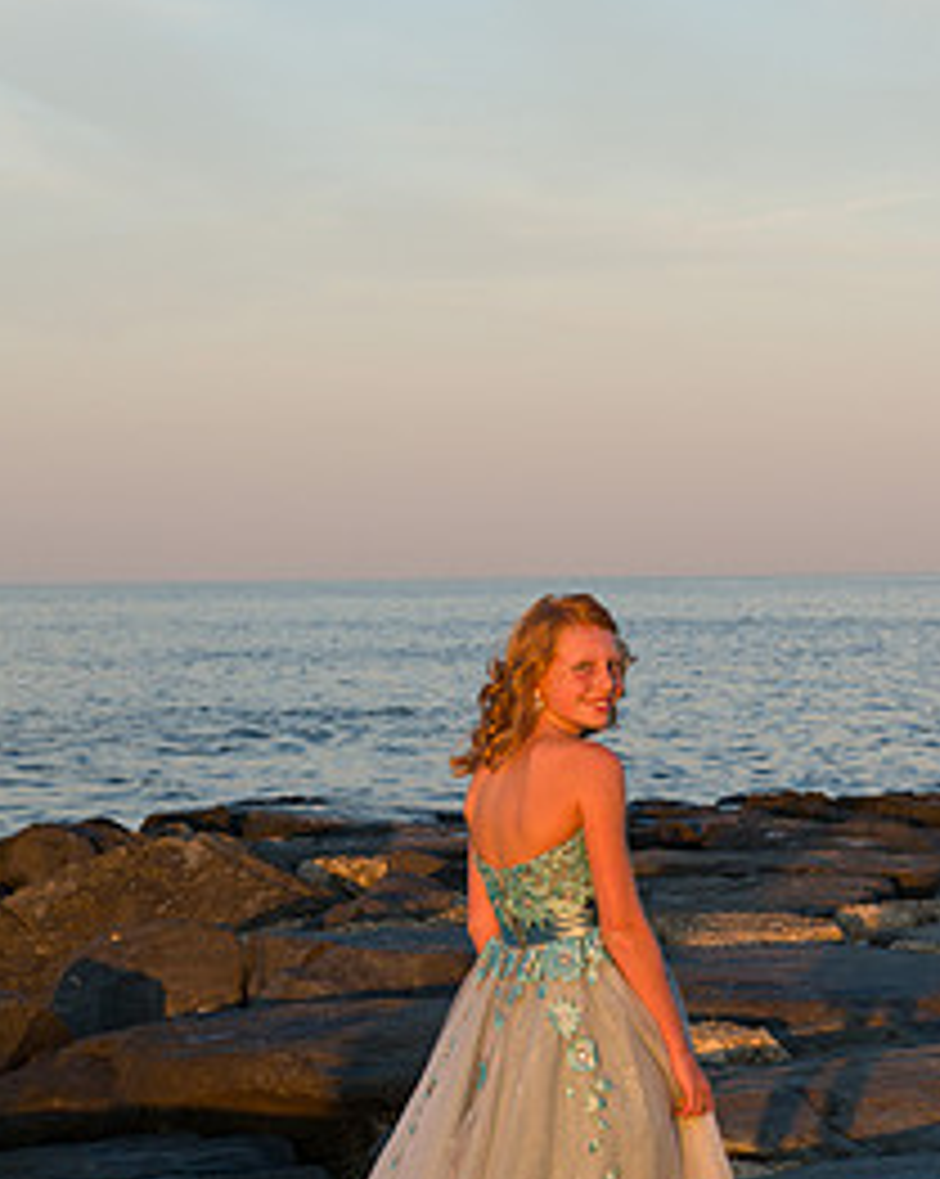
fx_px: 3484
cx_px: 582
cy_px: 670
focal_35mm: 100
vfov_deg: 19.2
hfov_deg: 15.4
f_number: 9
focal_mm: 62
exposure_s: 1/125
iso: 200
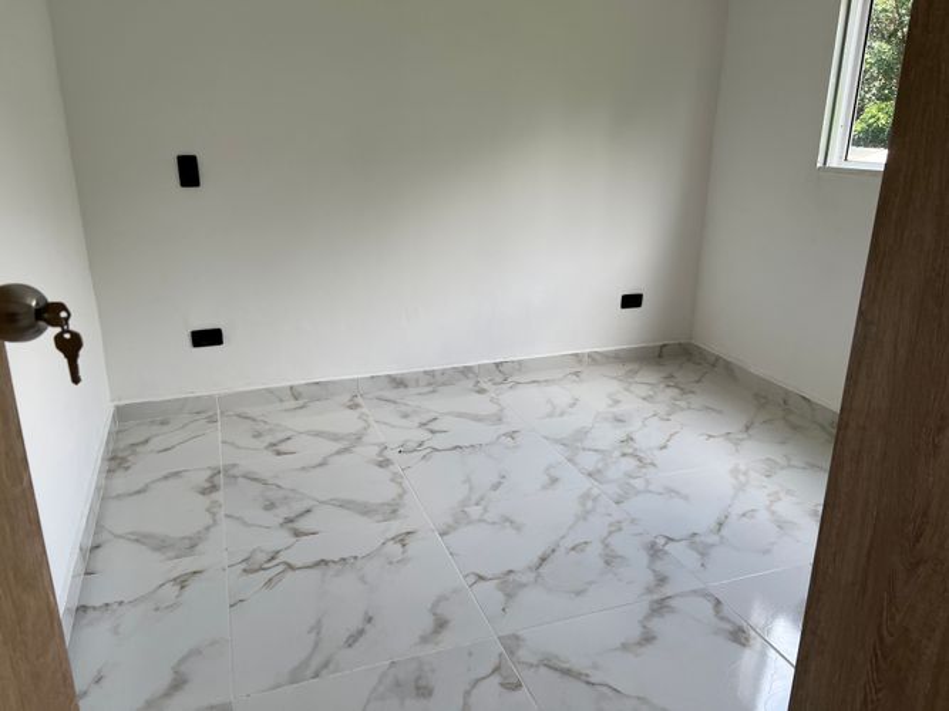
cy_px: 356
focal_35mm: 26
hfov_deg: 67.3
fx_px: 713
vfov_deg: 53.0
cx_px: 474
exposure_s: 1/458
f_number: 1.5
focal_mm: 5.7
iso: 50
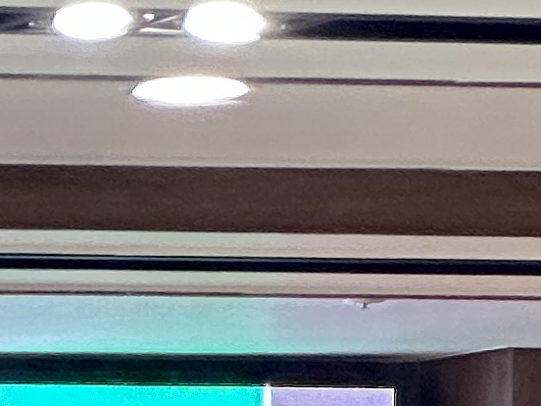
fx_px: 8783
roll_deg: -0.1
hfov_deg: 3.4
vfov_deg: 2.6
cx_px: -1205
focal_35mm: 562
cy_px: 1356
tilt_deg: -2.2
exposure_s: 1/60
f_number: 2.8
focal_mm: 9
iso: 320
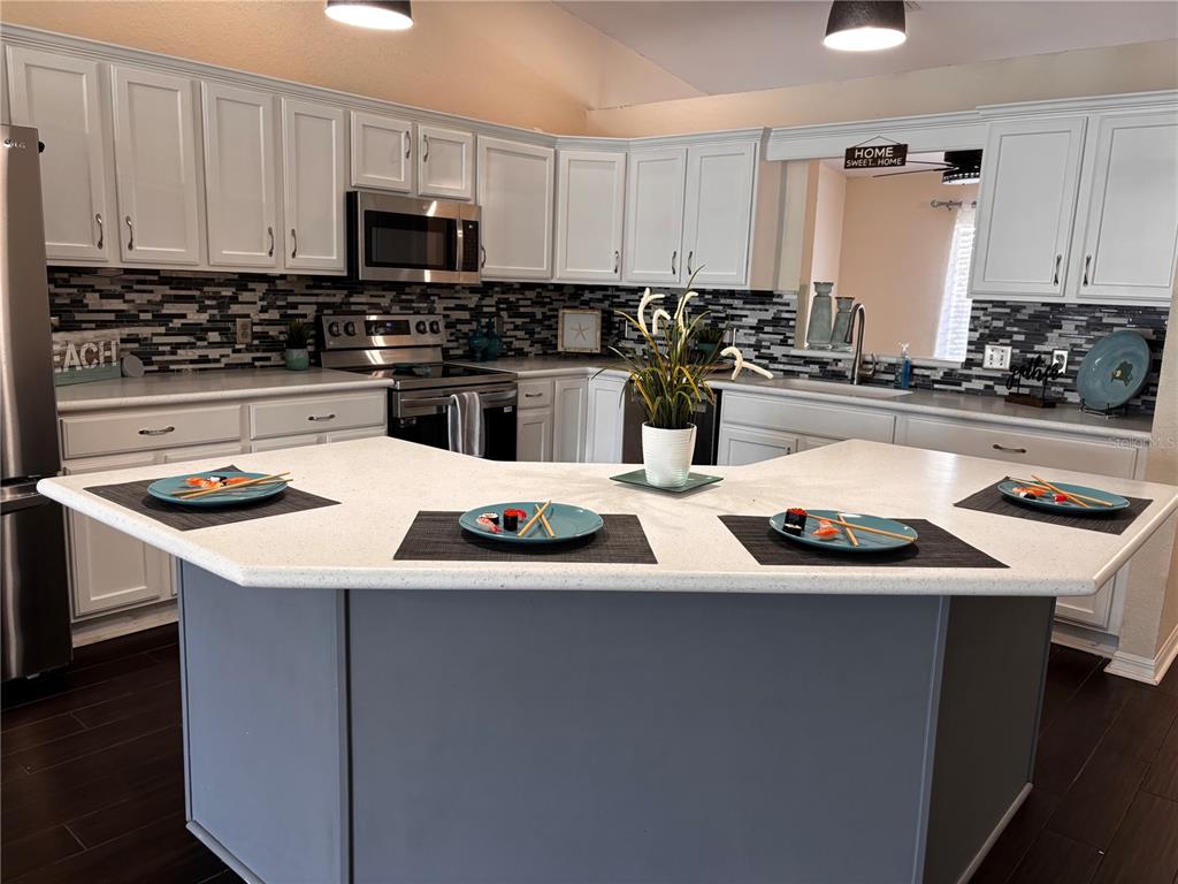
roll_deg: -2.4
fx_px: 885
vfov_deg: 53.1
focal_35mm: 26
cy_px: 442
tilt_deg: -10.9
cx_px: 589
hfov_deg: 67.3
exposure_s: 1/60
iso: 125
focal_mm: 5.96
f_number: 1.6
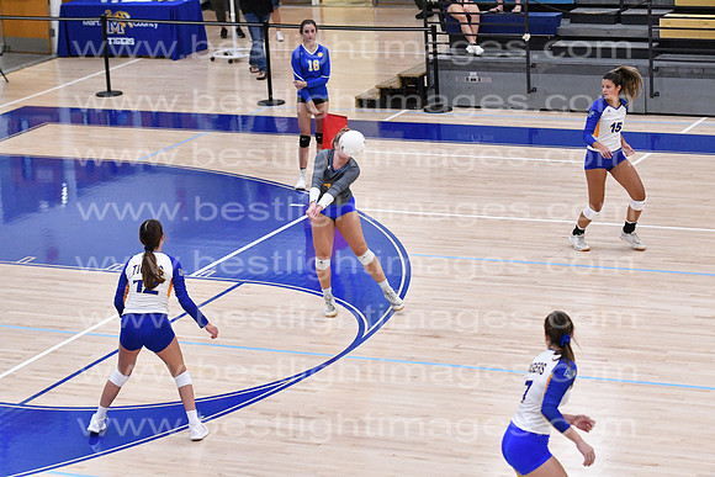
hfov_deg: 16.6
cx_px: 358
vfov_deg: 11.2
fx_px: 2443
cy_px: 238
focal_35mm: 123
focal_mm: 82
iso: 6400
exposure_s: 1/1000
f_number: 3.2
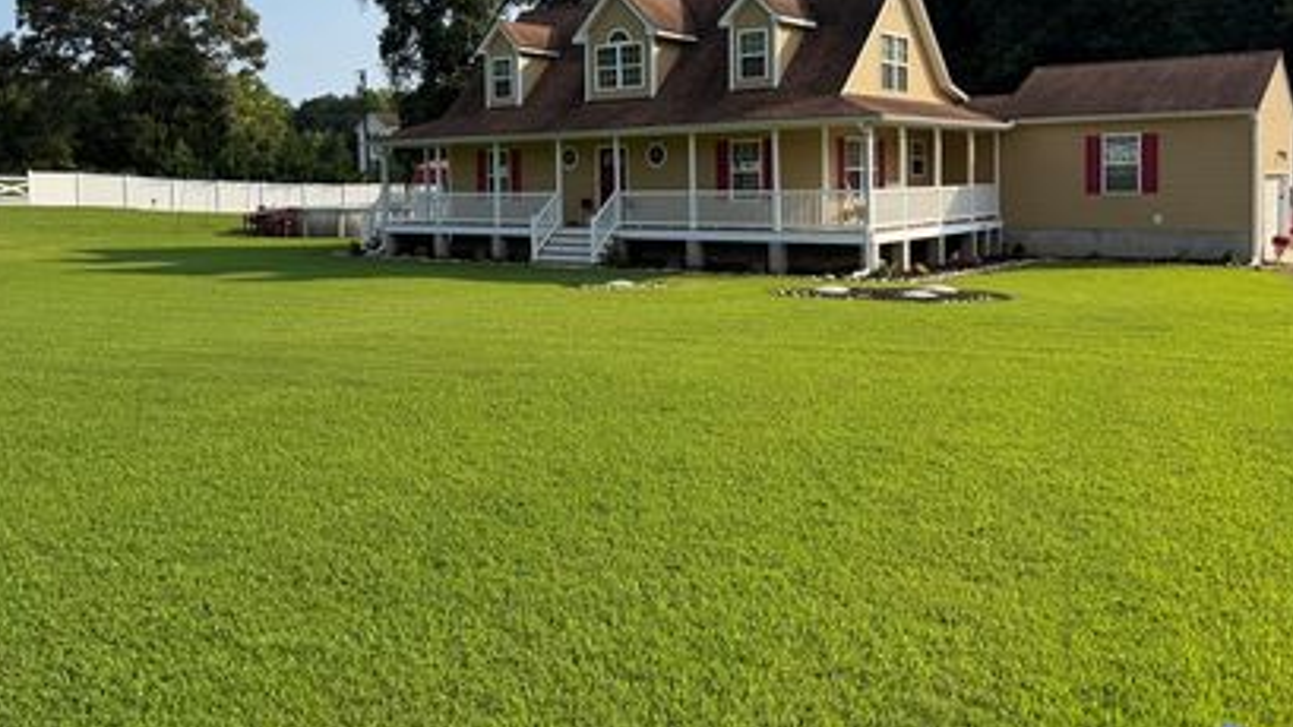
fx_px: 1097
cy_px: 210
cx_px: 597
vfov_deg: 36.1
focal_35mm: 32
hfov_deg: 60.9
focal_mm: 6.76
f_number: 1.78
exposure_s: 1/3953
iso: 80
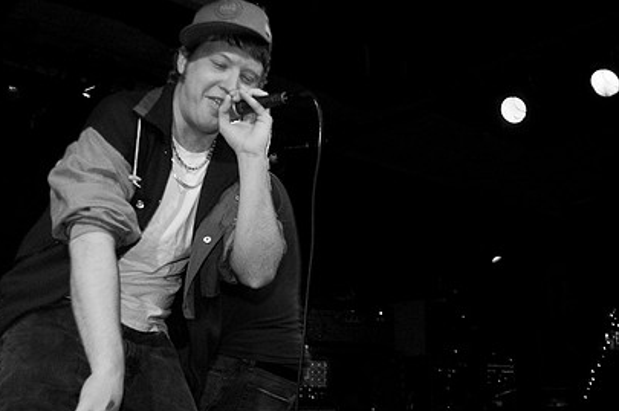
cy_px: 283
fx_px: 738
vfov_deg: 30.8
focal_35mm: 43
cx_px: 361
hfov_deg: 45.3
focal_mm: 20
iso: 800
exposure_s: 1/60
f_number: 3.2
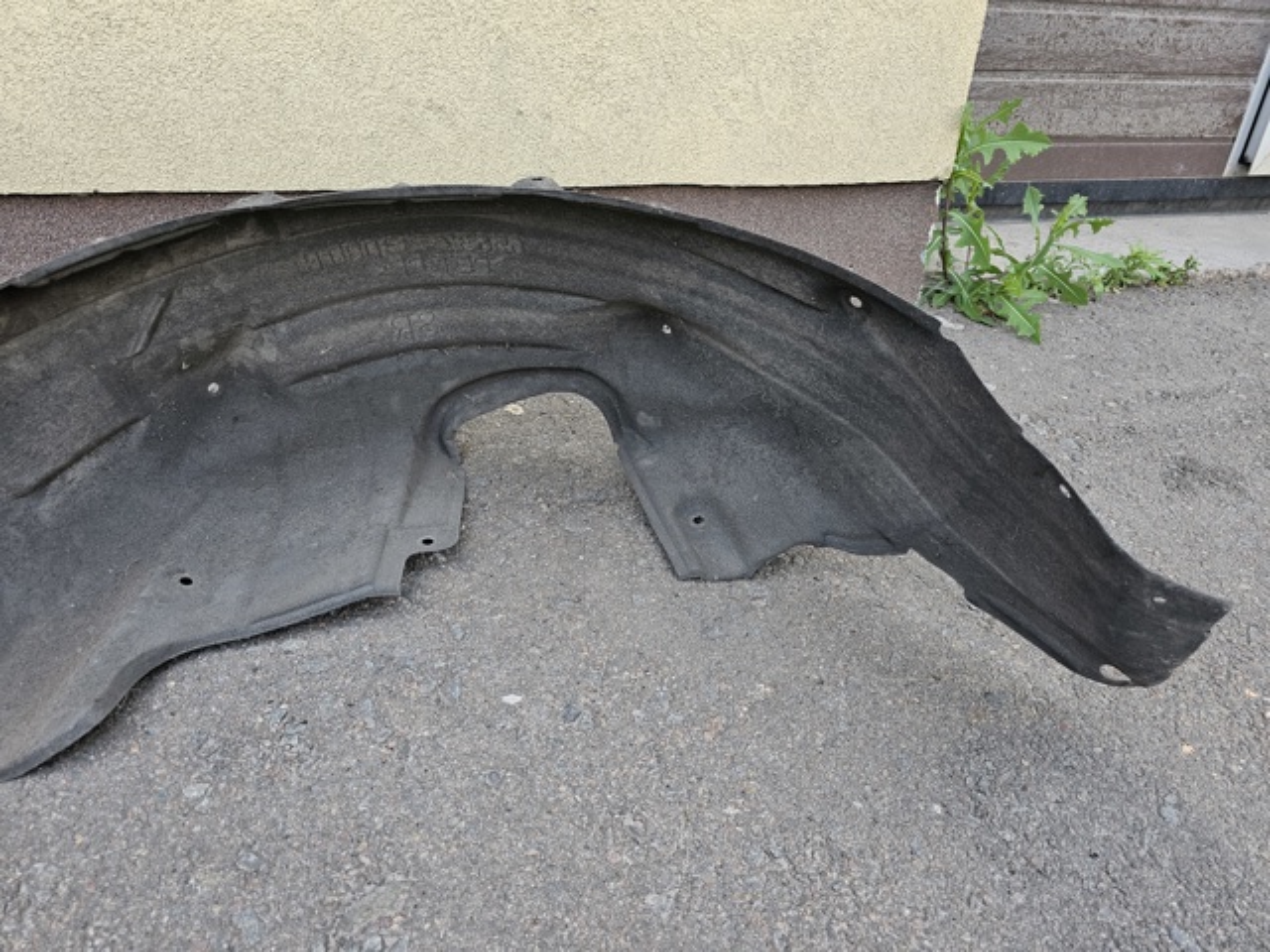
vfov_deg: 58.9
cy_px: 476
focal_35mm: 23
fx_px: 844
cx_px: 635
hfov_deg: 73.9
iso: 40
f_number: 1.7
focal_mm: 6.3
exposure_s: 1/180
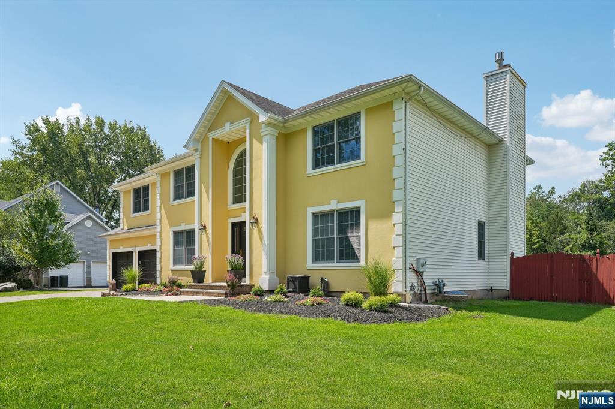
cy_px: 204
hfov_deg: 74.9
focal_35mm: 24
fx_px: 401
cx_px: 308
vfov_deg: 54.1
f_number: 8
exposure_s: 1/200
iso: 100
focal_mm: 23.5
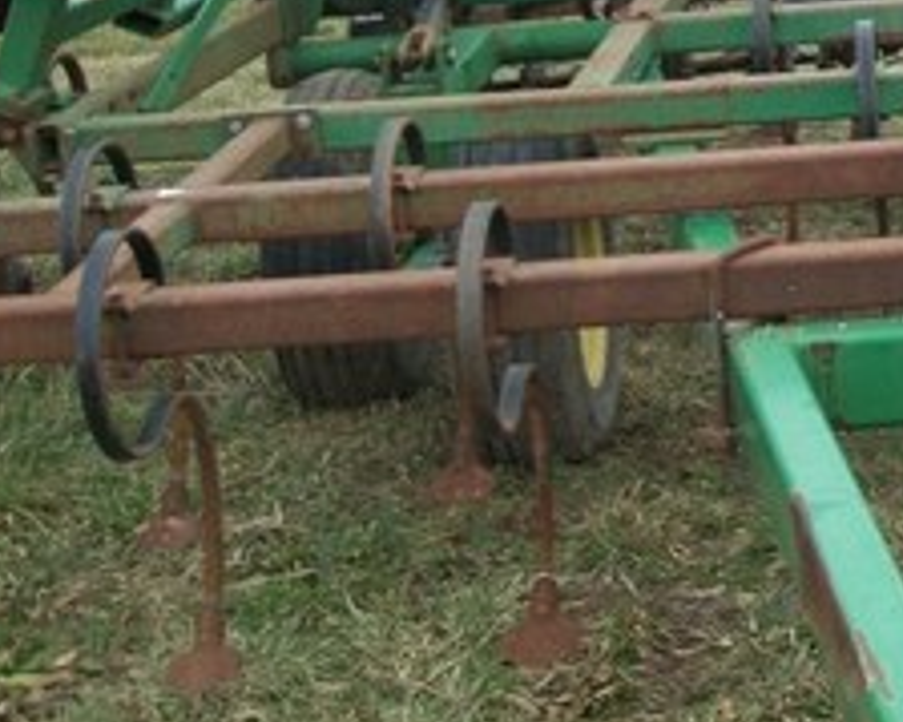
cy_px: 81
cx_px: 911
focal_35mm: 95
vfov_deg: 16.0
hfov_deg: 19.6
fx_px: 2538
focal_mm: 7.1
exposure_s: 1/250
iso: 80
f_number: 3.2
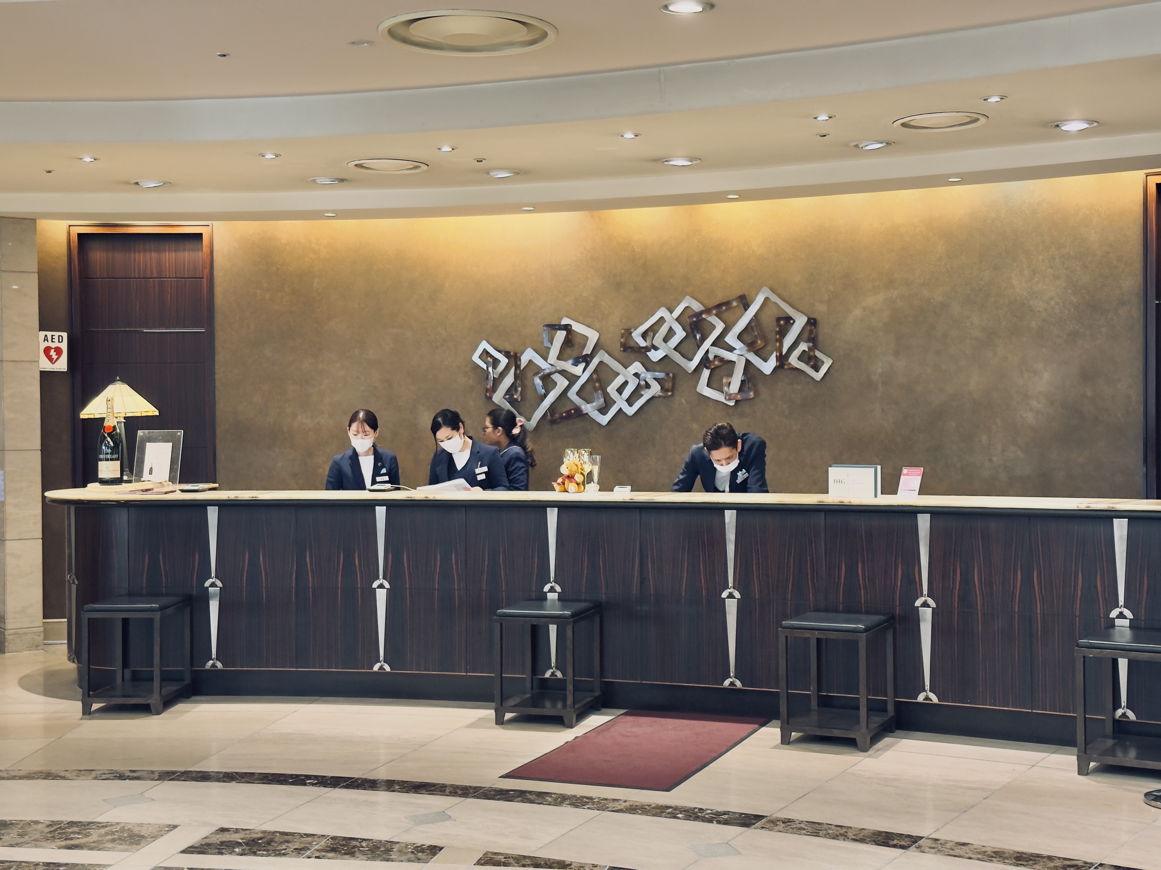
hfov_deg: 39.7
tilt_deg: -0.4
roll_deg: +0.5
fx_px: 1610
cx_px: 580
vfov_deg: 30.3
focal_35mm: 48
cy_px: 435
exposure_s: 1/60
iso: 250
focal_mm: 6.76
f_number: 1.78
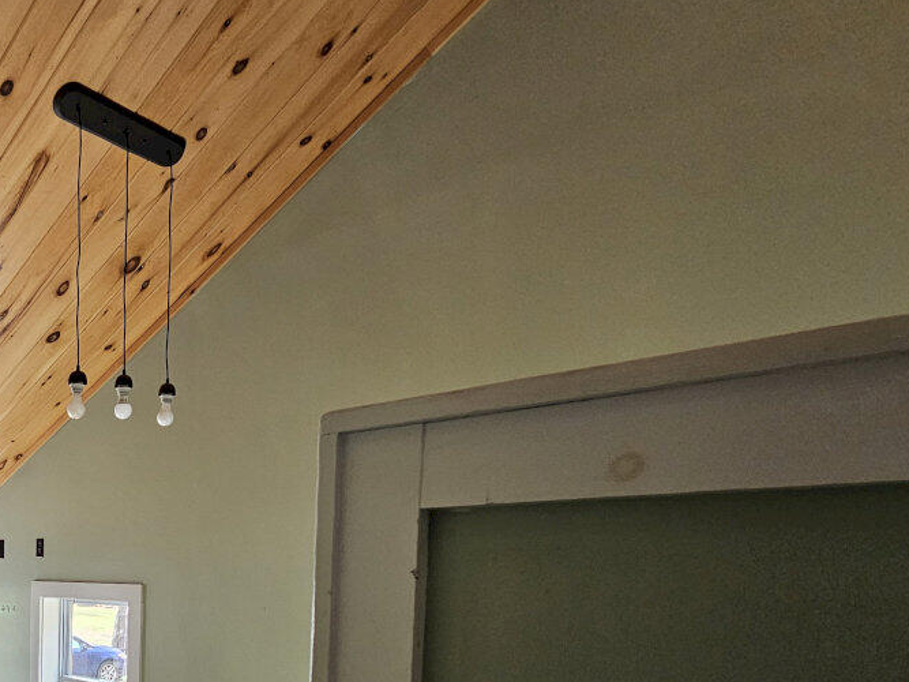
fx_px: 683
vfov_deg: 48.1
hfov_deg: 55.7
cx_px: 50
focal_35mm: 26
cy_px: 602
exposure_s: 1/100
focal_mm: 2.2
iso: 200
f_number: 2.2
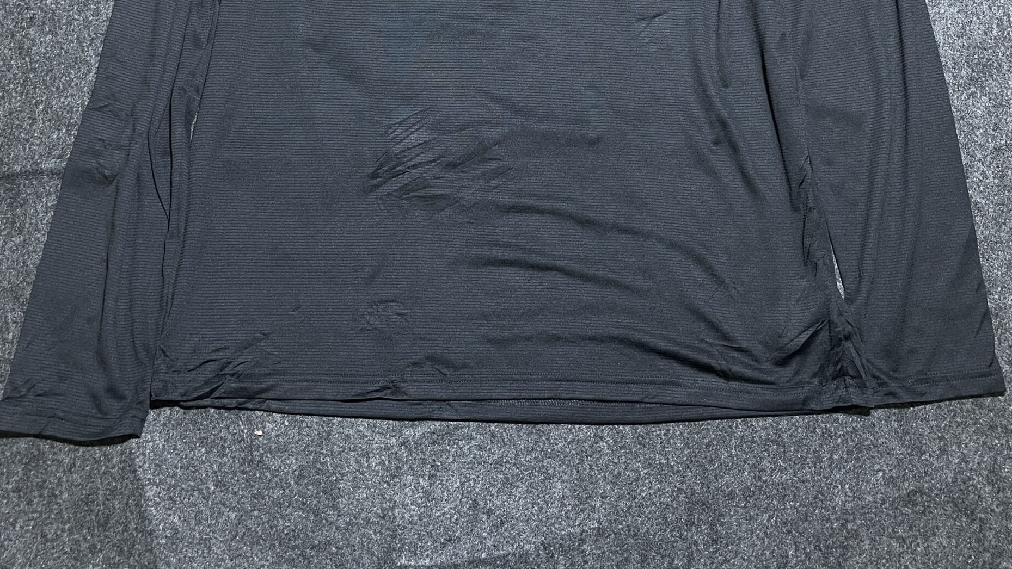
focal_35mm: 39
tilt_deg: -60.7
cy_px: 93
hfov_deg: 51.6
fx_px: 1047
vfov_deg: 29.6
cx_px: 494
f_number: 1.6
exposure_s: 1/50
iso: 200
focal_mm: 4.2
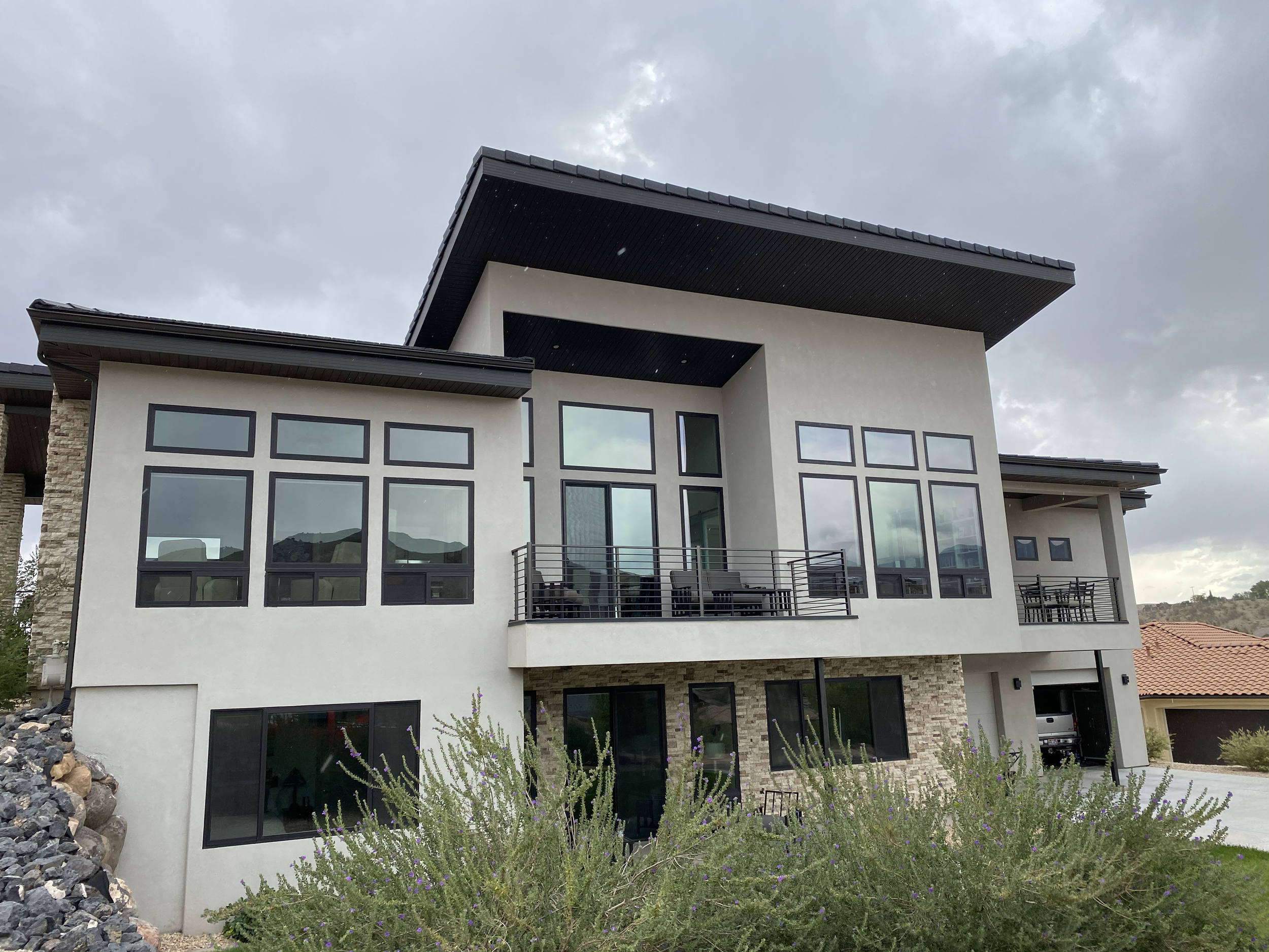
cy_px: 476
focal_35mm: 26
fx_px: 953
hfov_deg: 67.3
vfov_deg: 53.1
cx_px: 634
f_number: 1.8
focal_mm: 4.25
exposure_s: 1/816
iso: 32
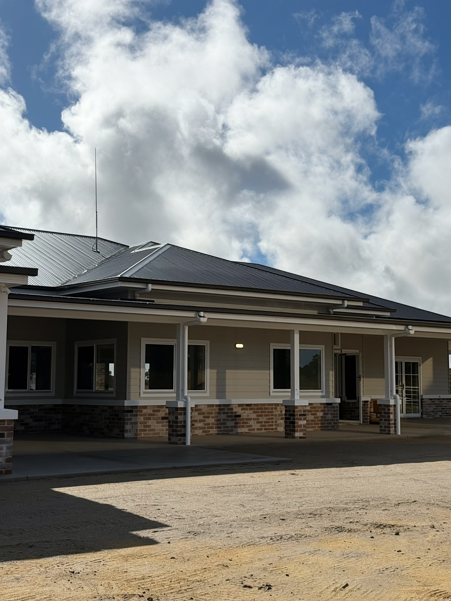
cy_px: 300
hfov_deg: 30.3
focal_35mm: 48
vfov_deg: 39.7
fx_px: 834
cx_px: 226
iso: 50
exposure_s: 1/11364
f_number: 1.78
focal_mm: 6.76
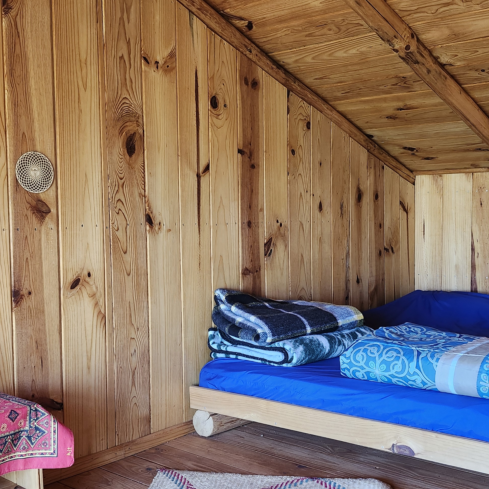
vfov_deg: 40.0
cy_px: 262
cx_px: 246
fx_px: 671
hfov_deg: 40.0
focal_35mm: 42
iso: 400
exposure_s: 1/120
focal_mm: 5.54
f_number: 1.8
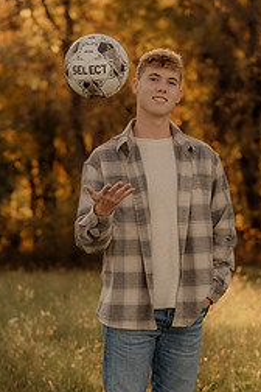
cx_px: 155
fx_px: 1457
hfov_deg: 10.2
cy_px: 233
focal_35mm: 134
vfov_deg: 15.3
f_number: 1.8
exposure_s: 1/1250
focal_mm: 50
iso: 250
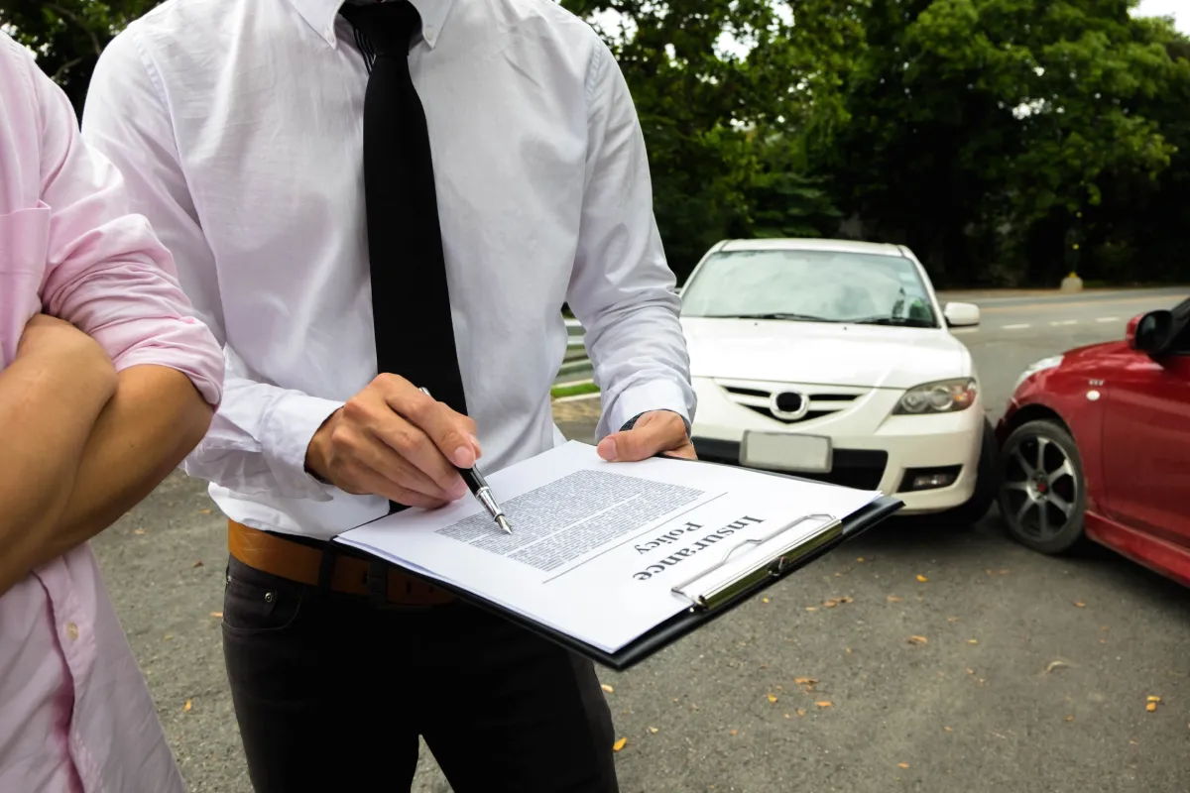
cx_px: 595
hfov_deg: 63.7
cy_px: 396
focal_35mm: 29
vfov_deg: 45.0
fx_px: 959
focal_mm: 19.2
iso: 200
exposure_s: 1/180
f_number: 5.6
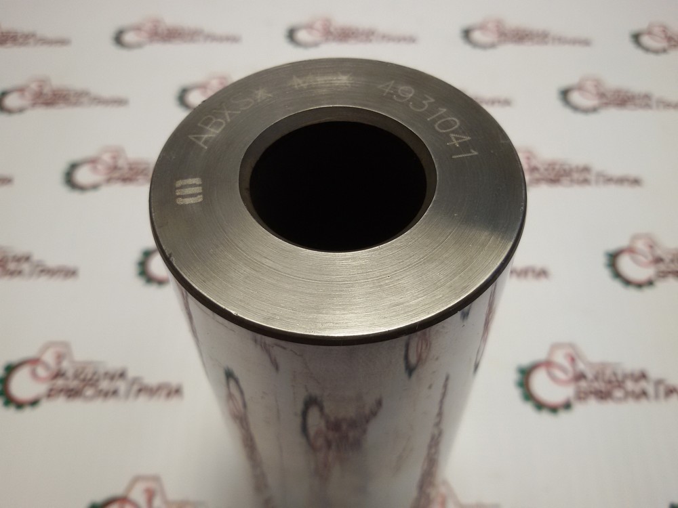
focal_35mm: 31
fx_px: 607
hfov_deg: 58.4
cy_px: 254
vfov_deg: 45.4
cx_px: 339
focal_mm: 2.93
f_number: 2.4
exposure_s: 1/100
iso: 50
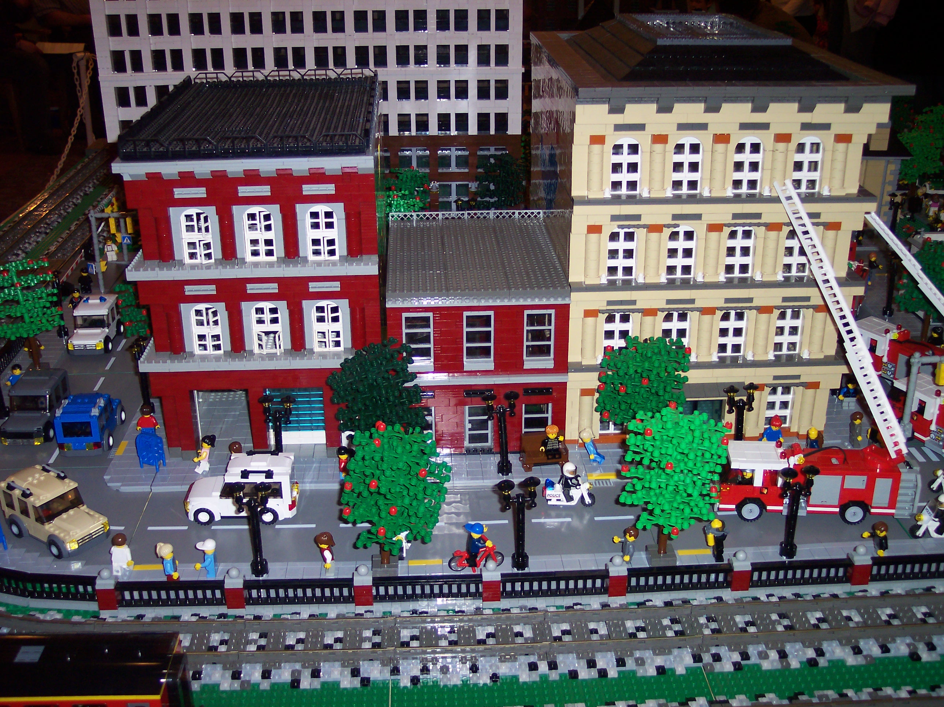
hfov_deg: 49.0
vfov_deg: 37.7
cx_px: 472
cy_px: 354
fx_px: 1036
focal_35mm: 38
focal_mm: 8
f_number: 2.8
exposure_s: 1/30
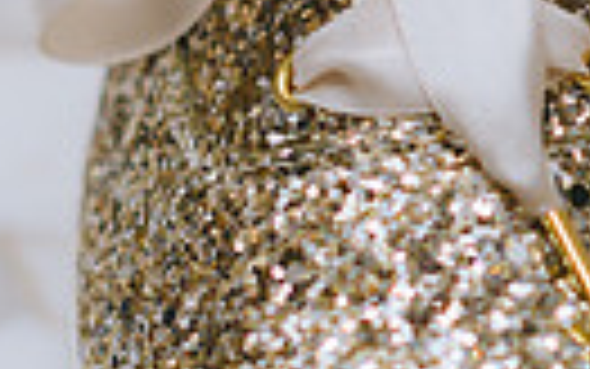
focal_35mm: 226
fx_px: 3636
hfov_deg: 9.1
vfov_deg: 5.8
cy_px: 252
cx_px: 788
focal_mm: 50
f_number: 2.8
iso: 250
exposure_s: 1/200
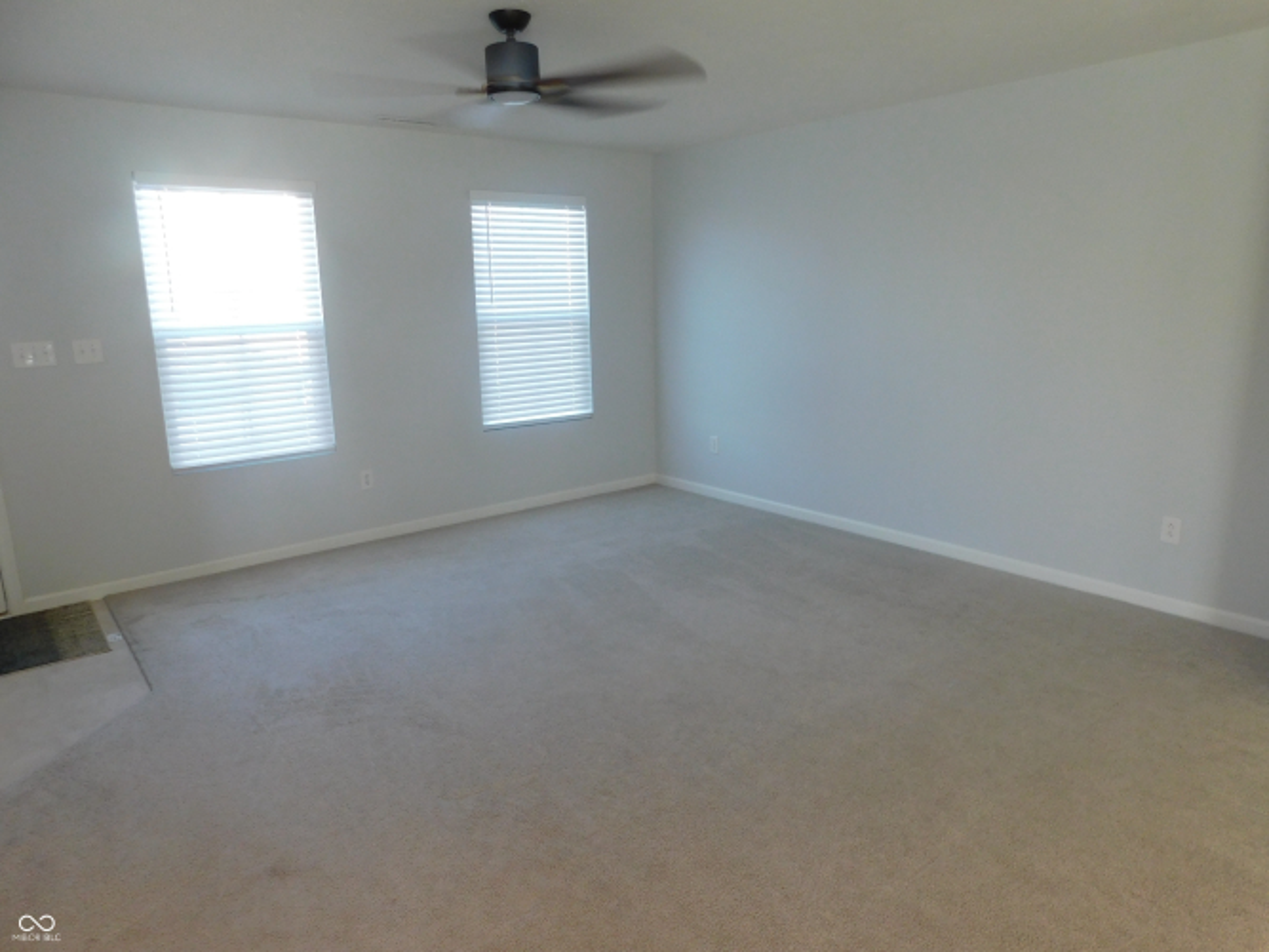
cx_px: 634
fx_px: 843
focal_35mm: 23
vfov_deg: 58.9
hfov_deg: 73.9
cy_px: 476
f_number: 3
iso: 180
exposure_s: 1/30
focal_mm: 4
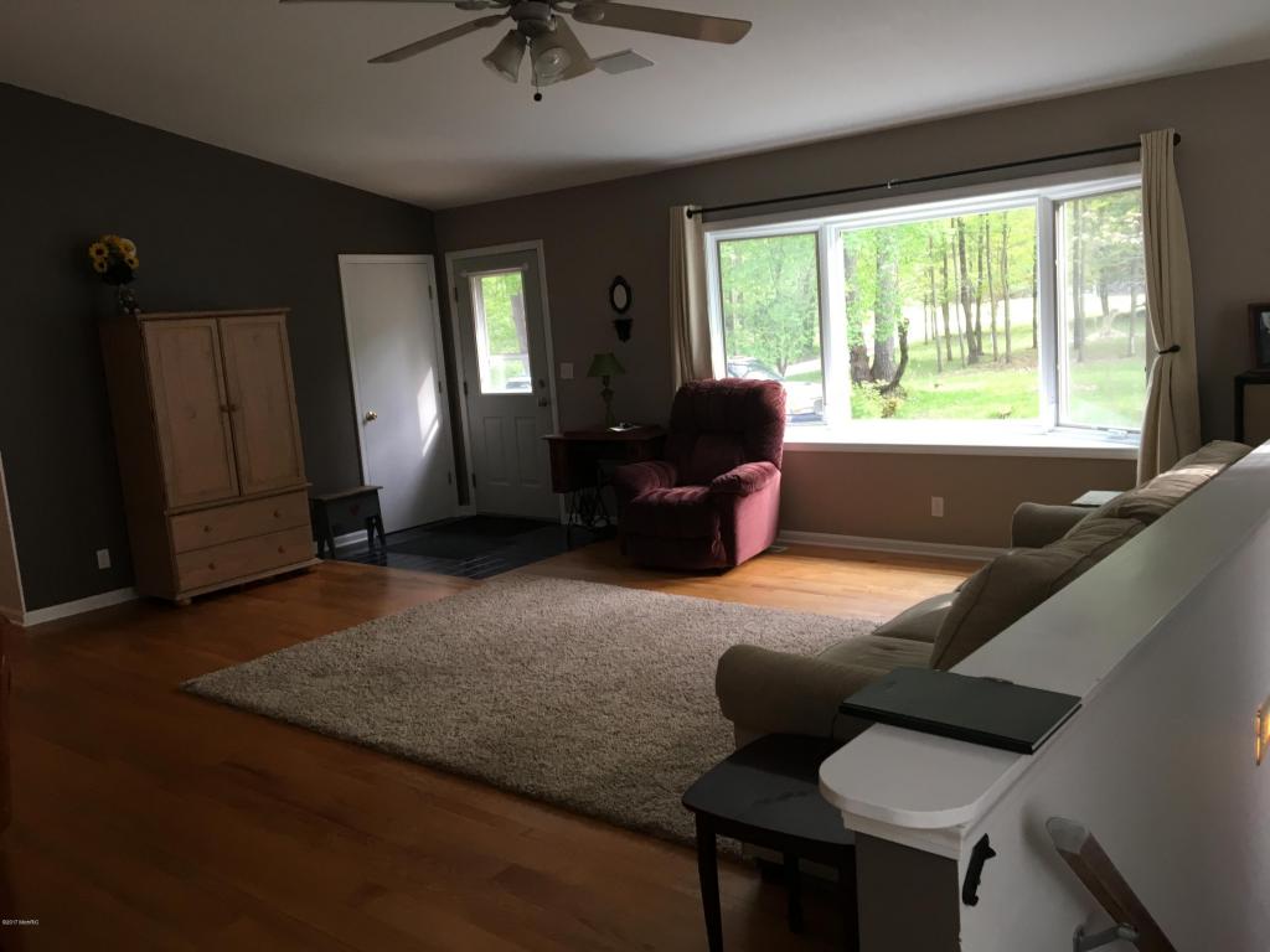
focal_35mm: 29
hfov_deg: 61.7
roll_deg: +4.4
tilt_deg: -8.4
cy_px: 476
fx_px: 1064
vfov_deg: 48.2
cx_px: 635
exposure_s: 1/30
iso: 50
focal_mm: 4.15
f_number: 2.2
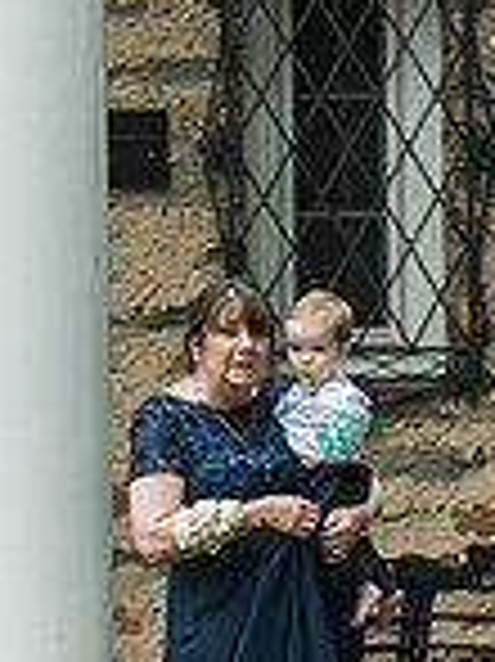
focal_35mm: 588
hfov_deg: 2.5
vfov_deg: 3.4
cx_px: 202
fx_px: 11227
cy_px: 189
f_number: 4
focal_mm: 200
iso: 800
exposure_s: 1/640
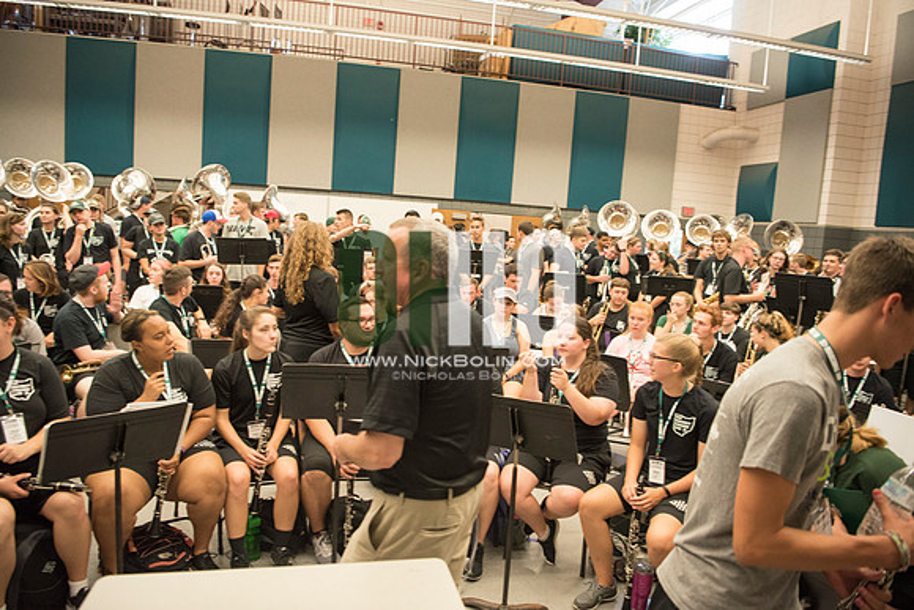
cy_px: 305
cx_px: 457
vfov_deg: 53.2
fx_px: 609
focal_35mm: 24
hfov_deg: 73.7
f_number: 3.2
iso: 2500
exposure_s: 1/200
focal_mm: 24
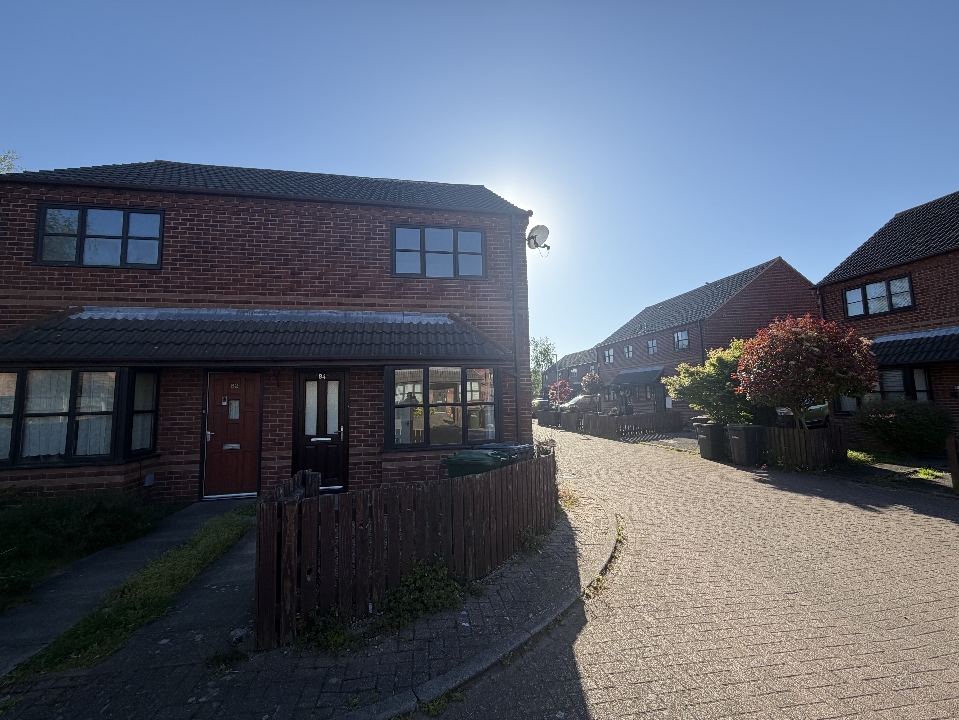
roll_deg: +1.4
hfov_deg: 102.1
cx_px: 480
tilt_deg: +6.0
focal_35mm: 14
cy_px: 360
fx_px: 388
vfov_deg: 85.7
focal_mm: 2.22
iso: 32
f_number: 2.2
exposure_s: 1/770
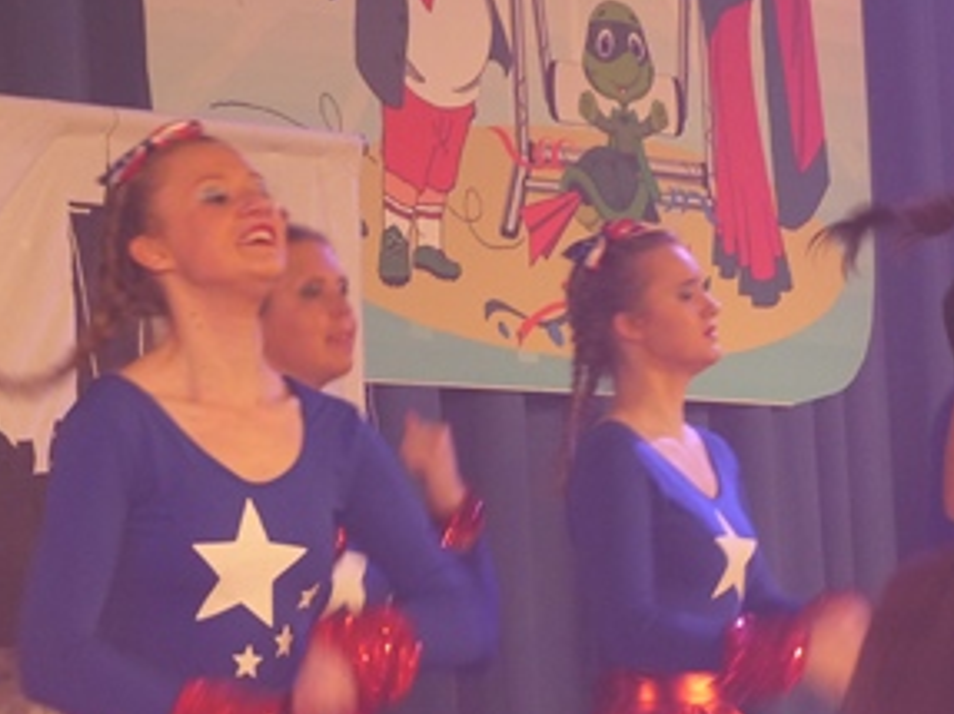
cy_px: 339
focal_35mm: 221
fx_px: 6088
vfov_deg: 6.7
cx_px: 419
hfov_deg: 9.0
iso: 250
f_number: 2.8
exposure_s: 1/60
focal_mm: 17.8
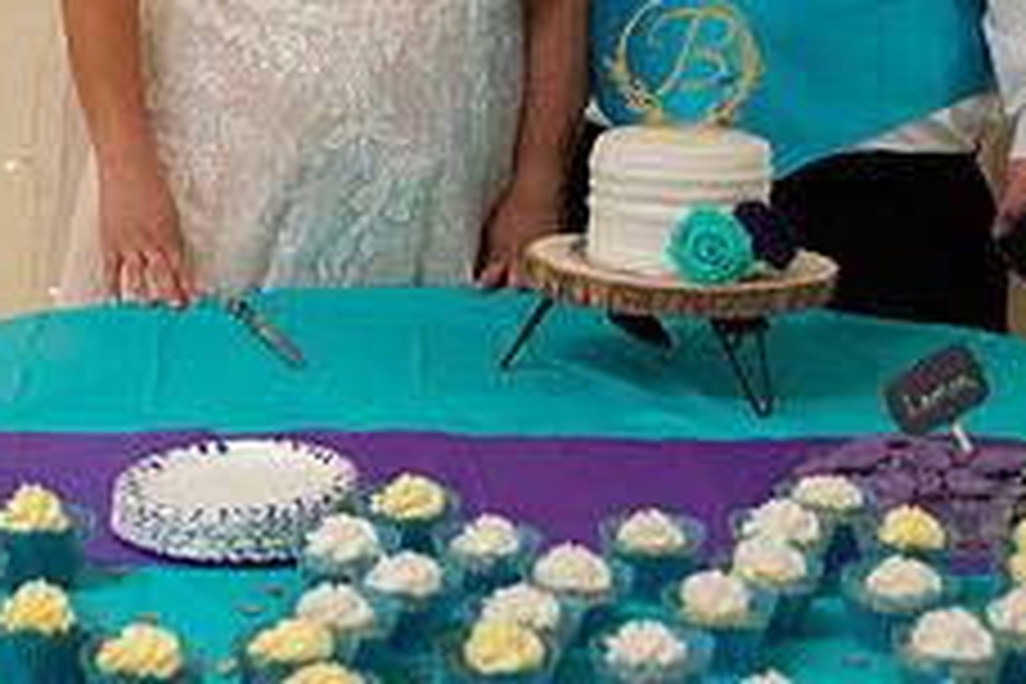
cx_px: 598
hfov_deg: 20.8
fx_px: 2793
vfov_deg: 13.7
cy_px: -16
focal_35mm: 98
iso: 1000
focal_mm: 32
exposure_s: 1/125
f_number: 3.5
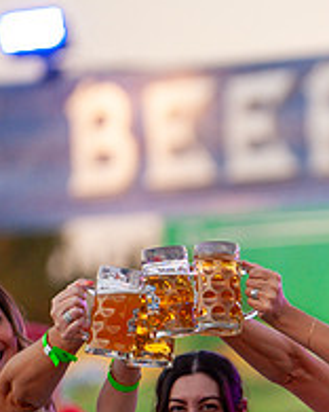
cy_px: 332
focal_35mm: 559
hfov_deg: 2.8
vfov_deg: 3.5
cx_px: 424
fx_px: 6804
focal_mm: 200
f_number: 2.8
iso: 640
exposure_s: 1/400
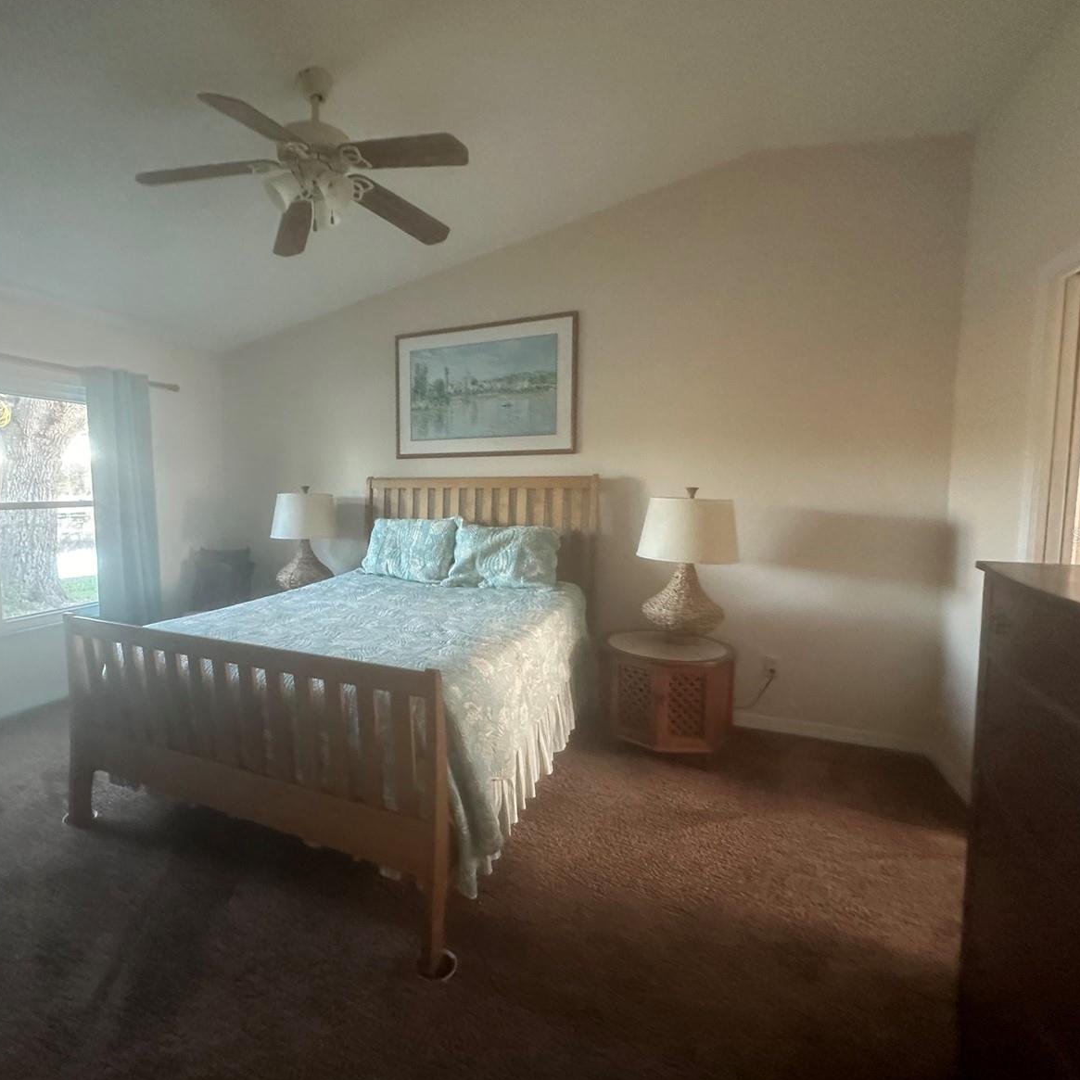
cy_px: 535
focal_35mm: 17
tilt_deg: -4.0
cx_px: 417
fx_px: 600
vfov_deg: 84.0
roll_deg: -0.1
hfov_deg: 82.7
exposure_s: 1/60
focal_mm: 2.22
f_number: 2.2
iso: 640
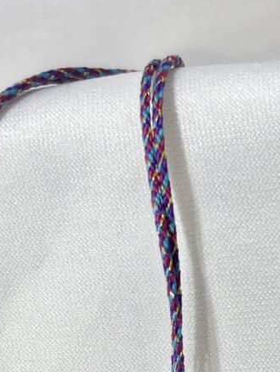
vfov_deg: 16.0
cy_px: 419
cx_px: 137
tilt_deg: -57.5
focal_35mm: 119
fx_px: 1282
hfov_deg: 12.5
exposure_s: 1/301
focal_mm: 5.96
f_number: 1.6
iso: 32
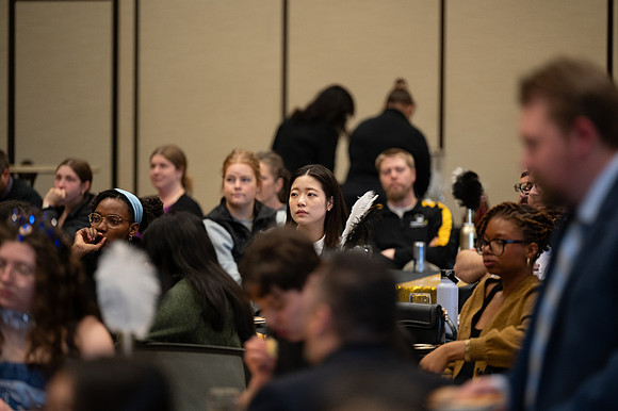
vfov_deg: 6.9
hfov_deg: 10.3
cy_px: 206
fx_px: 3431
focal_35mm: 200
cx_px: 309
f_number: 2.8
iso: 3200
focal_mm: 200
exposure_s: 1/100
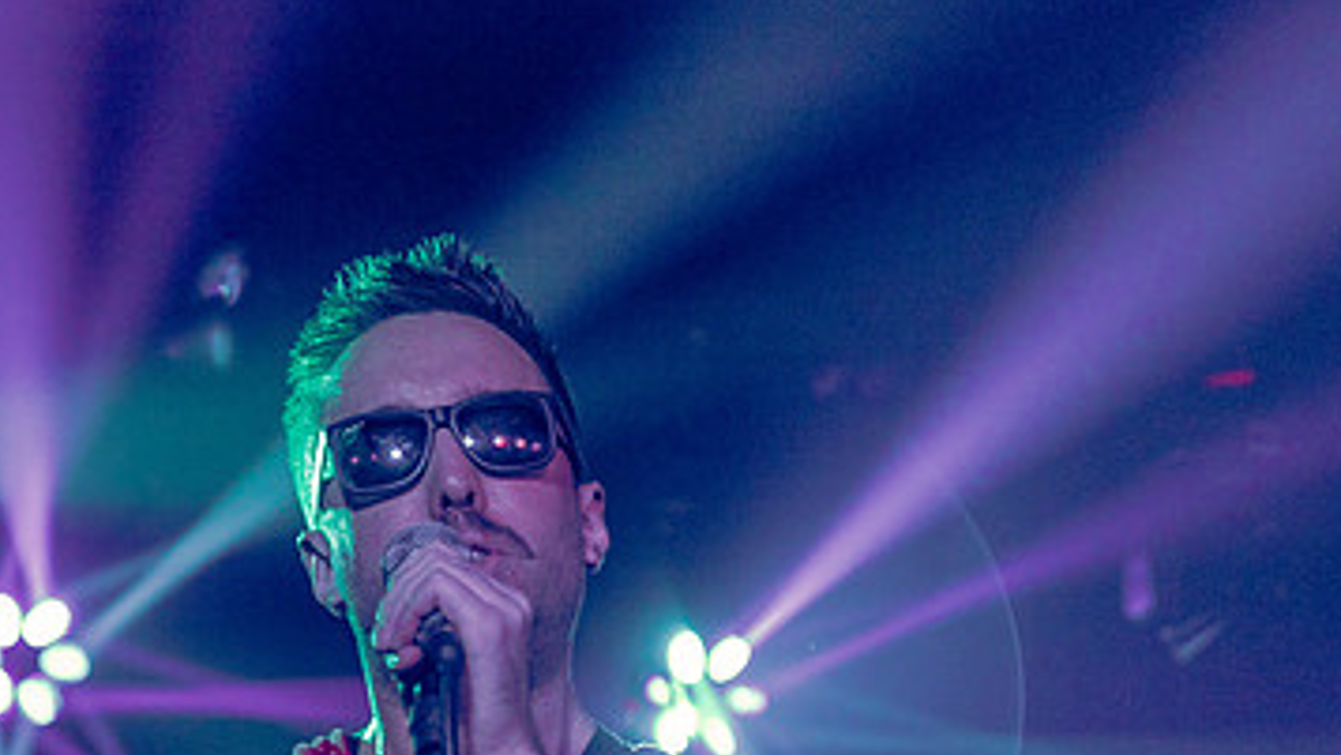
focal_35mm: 143
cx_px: 462
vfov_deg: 8.5
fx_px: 5086
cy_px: 505
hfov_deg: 15.0
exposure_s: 1/160
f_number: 2.8
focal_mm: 70
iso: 1000
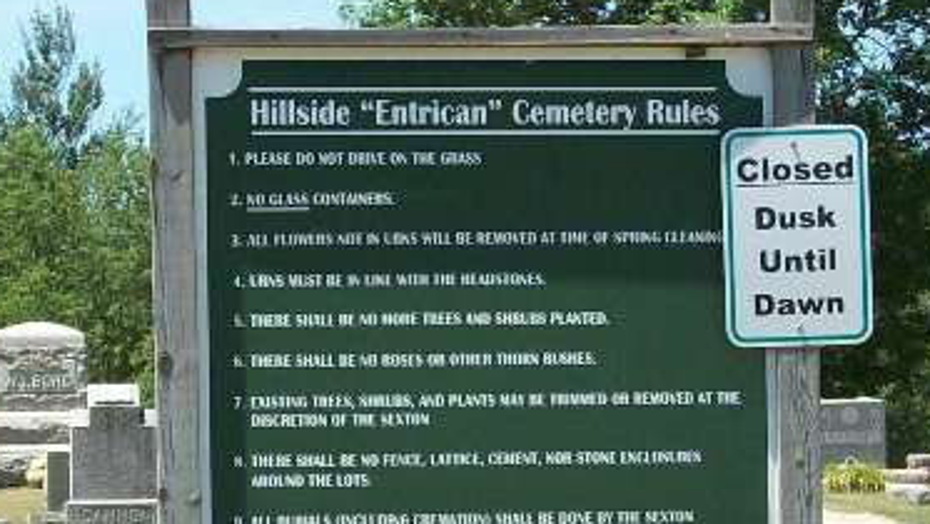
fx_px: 5673
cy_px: 529
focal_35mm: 230
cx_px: 486
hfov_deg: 9.4
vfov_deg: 5.3
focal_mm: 12.8
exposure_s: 1/493
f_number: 4.2
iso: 80
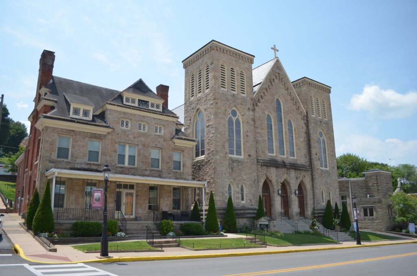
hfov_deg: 67.5
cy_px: 138
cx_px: 208
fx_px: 312
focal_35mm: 27
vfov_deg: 47.7
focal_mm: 18
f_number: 3.5
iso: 200
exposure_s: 1/2000
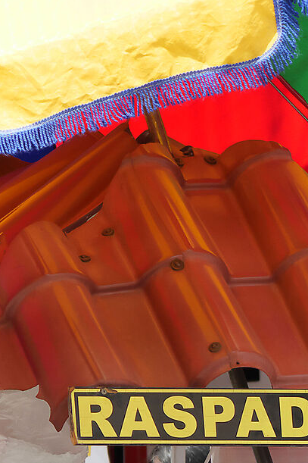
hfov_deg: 1.7
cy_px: 344
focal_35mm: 817
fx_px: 10490
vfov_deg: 2.5
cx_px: 255
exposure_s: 1/400
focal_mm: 100
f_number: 6.3
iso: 200
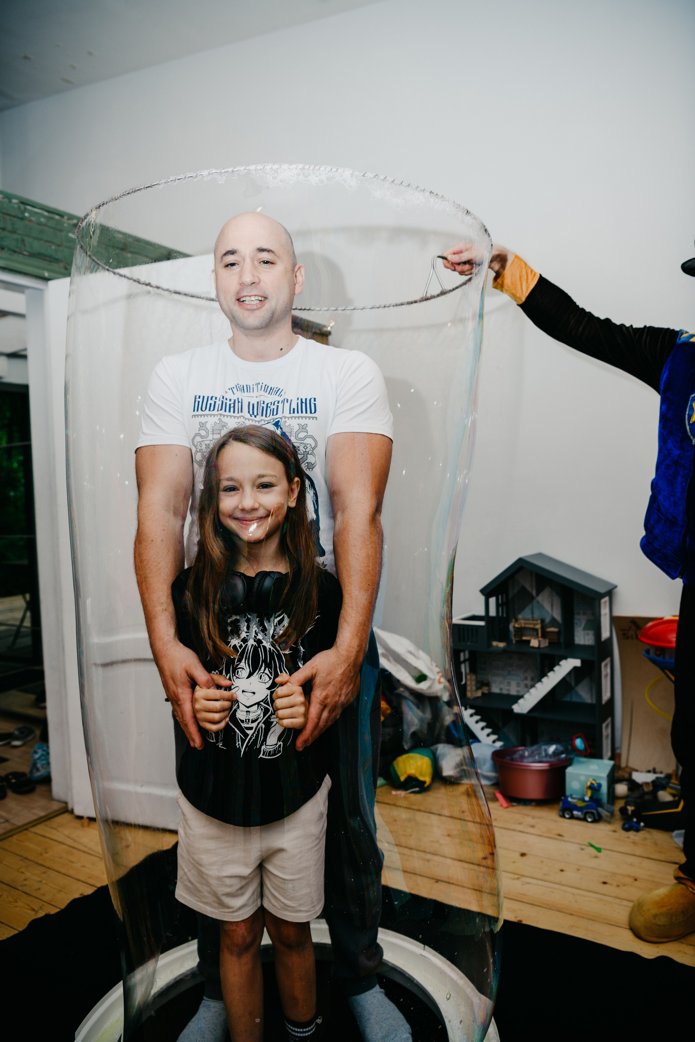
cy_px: 521
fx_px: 753
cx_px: 348
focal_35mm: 26
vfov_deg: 69.4
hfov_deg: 49.6
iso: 160
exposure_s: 1/160
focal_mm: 26
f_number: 3.5
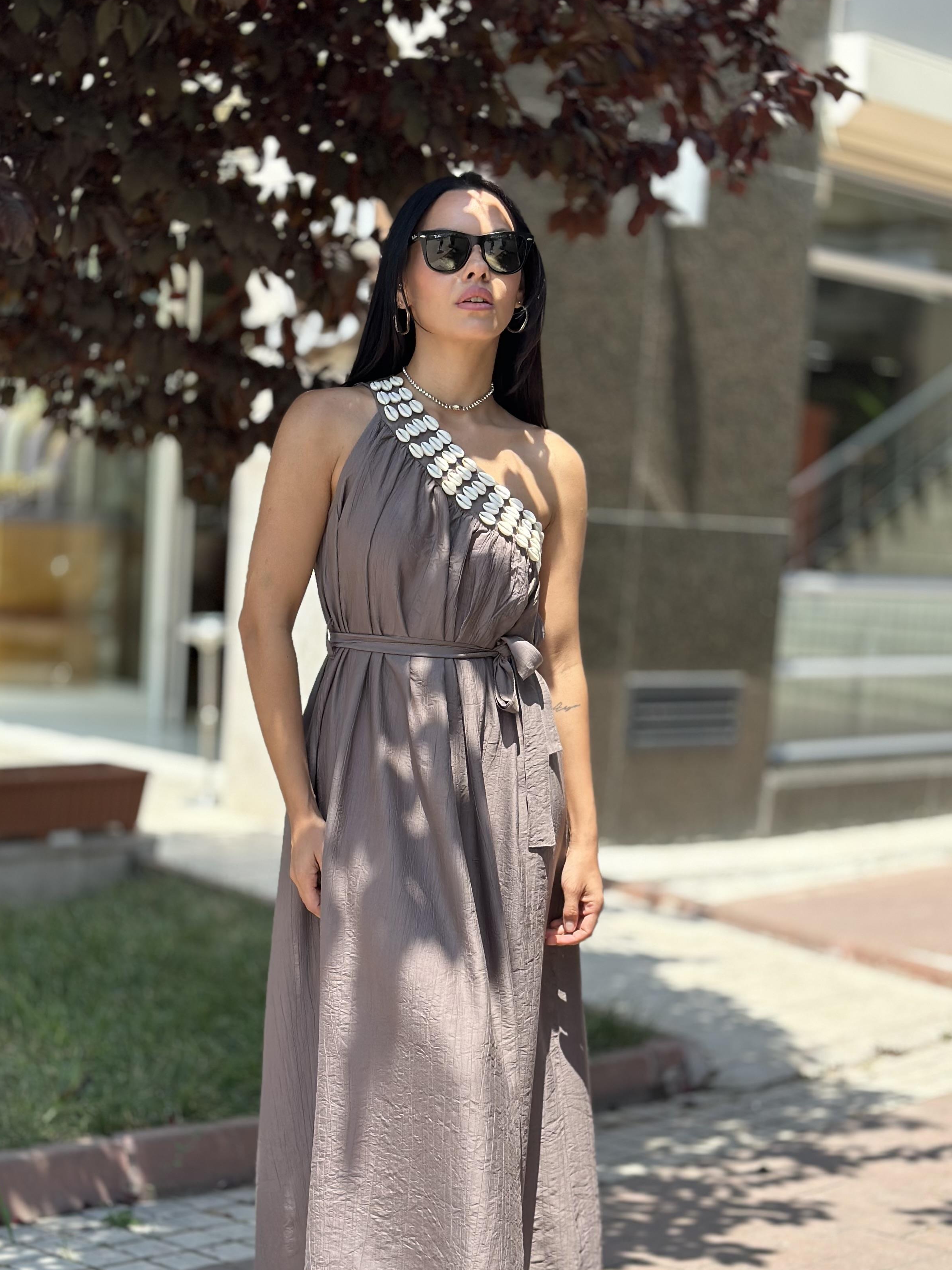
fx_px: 2237
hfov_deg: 24.0
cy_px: 763
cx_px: 431
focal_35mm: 61
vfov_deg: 31.6
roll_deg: -4.1
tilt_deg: -7.5
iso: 100
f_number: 1.78
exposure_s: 1/2203
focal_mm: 6.86
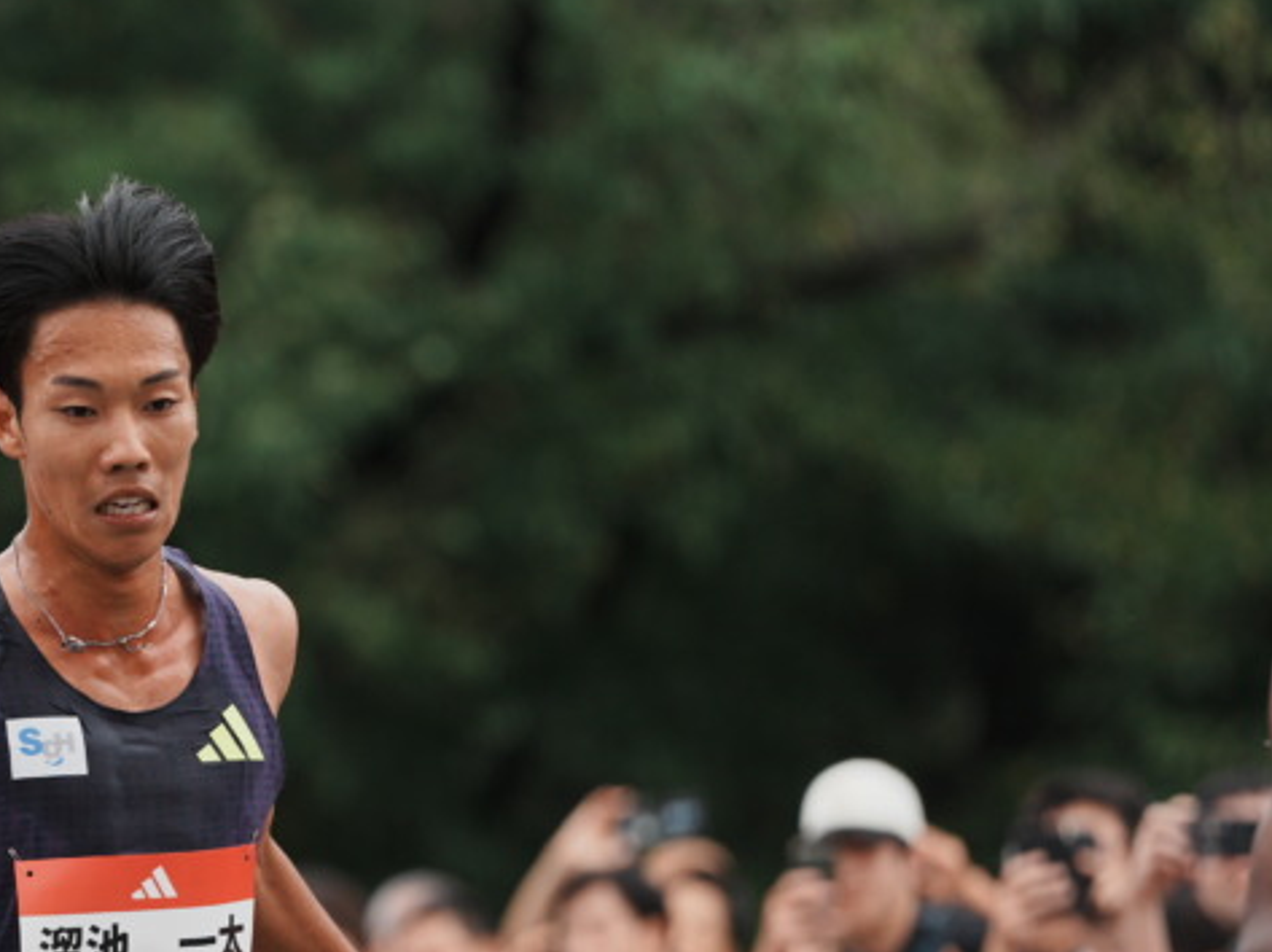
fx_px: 16854
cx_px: -339
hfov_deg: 4.3
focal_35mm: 459
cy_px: 912
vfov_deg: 3.2
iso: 200
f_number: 3.5
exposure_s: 1/2000
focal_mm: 188
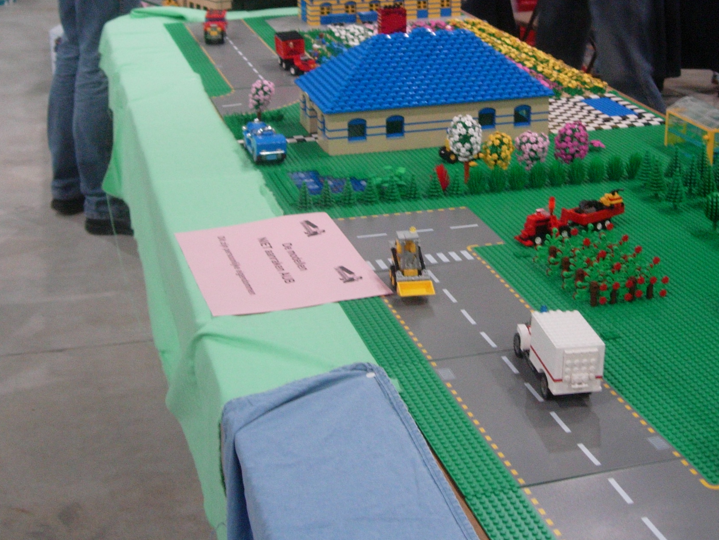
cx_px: 445
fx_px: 1226
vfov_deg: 24.7
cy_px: 170
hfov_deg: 32.6
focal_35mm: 59
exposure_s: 1/24.6
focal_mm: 7.8
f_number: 2.8
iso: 200
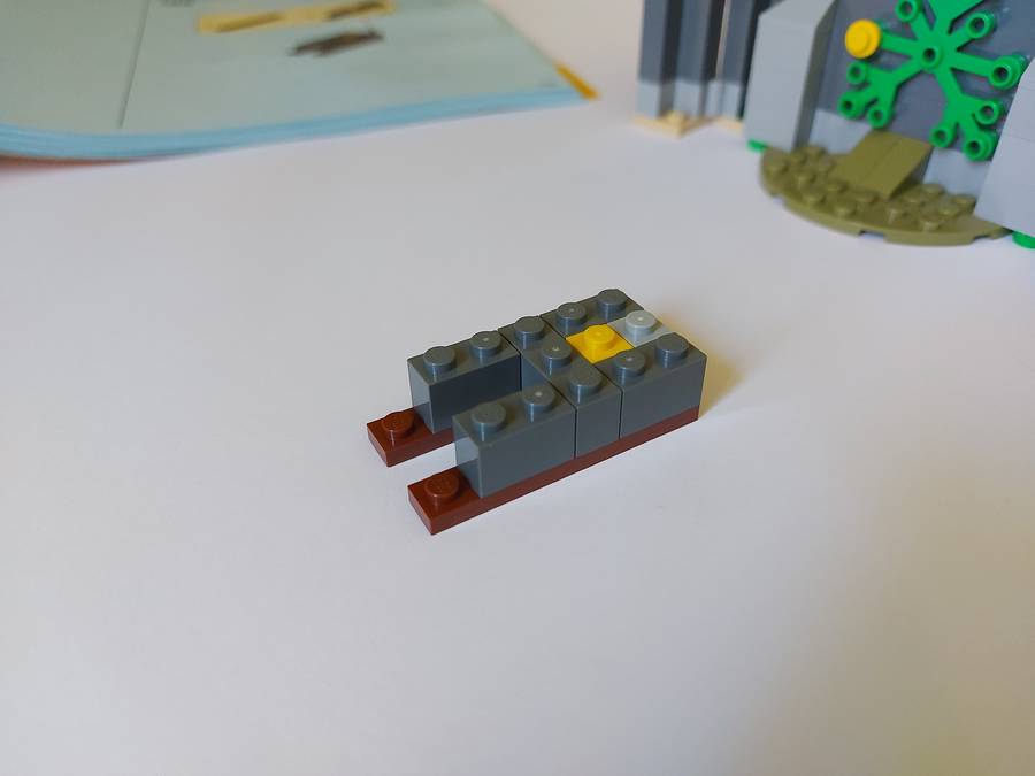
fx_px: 718
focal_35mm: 24
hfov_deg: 71.6
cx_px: 518
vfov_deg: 56.8
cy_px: 388
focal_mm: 5.23
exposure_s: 1/60
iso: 250
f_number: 1.8
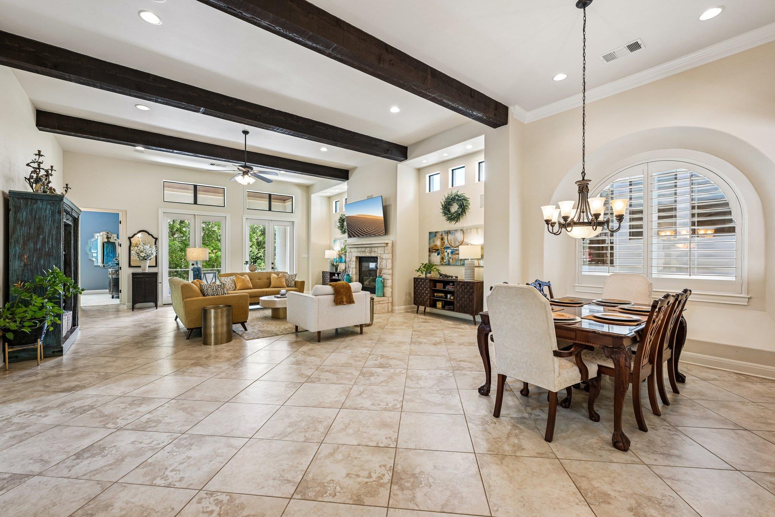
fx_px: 323
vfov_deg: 77.3
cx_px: 388
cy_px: 258
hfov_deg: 100.4
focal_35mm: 15
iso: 250
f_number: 6.7
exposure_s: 1/15
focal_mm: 15
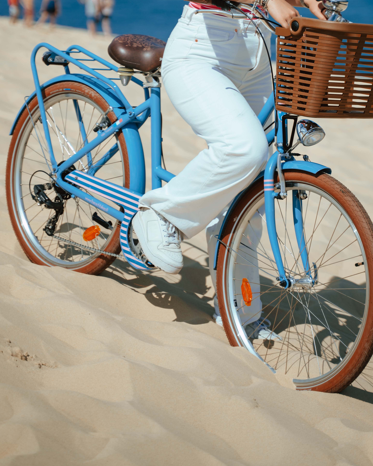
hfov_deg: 12.0
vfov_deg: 14.9
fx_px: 1766
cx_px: 244
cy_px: 43
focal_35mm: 128
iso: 100
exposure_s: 1/250
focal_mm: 75
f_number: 2.8
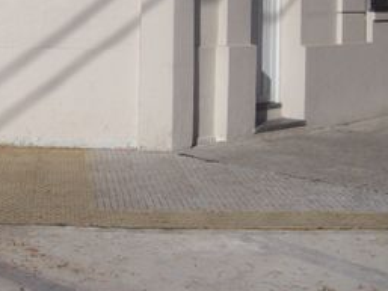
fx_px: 942
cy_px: -9
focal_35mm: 84
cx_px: 32
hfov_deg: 22.6
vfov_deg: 17.1
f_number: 4.8
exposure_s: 1/1256
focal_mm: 6
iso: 80
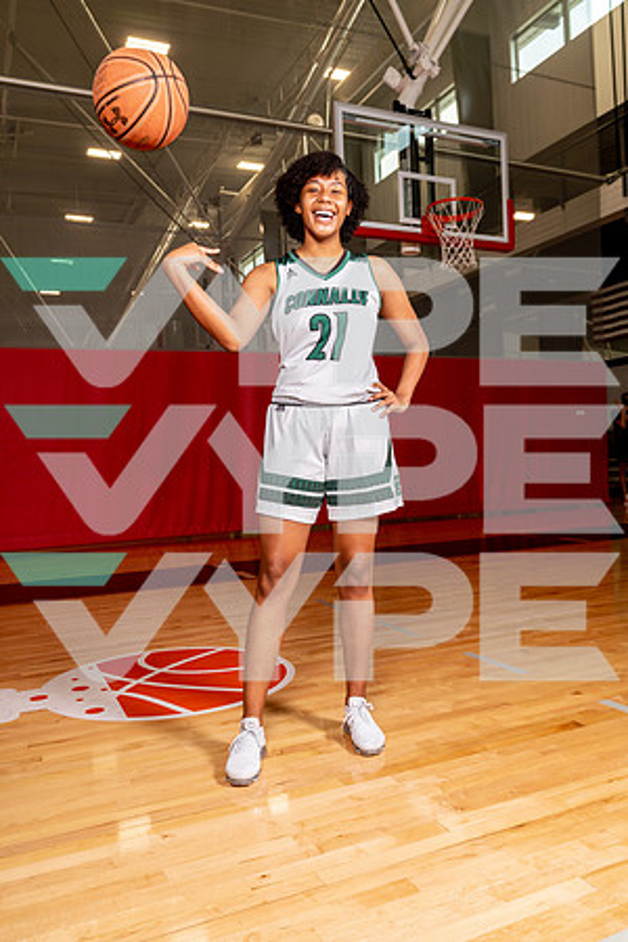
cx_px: 314
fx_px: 733
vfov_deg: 65.5
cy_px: 471
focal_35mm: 28
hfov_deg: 46.4
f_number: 5.6
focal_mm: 28
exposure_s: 1/125
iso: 100
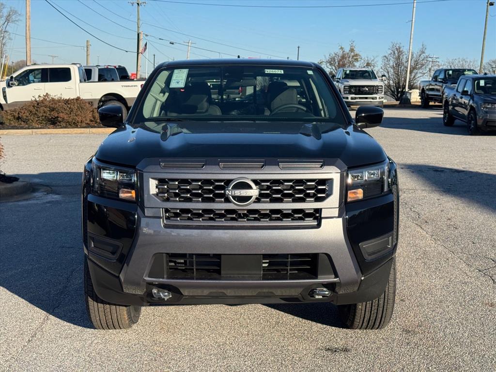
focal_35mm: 48
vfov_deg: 30.3
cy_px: 186
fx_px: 688
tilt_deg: -9.5
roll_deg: -1.4
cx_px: 248
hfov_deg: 39.7
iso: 64
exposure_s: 1/3096
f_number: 1.78
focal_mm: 6.76
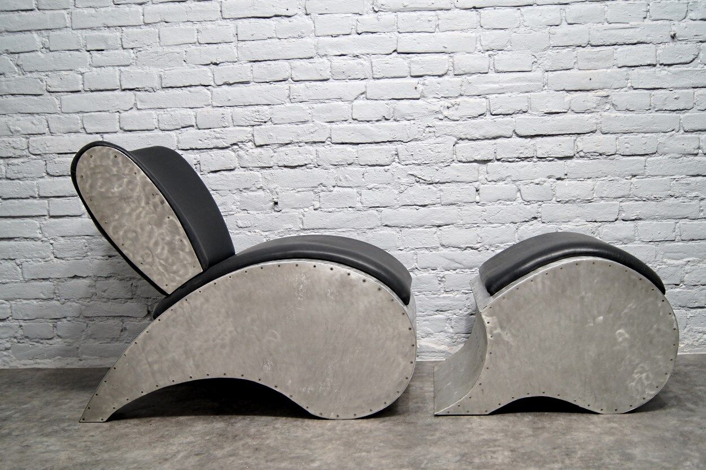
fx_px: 764
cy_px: 235
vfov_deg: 34.2
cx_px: 353
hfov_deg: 49.6
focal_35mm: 39
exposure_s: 1/40
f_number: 4
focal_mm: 26
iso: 400
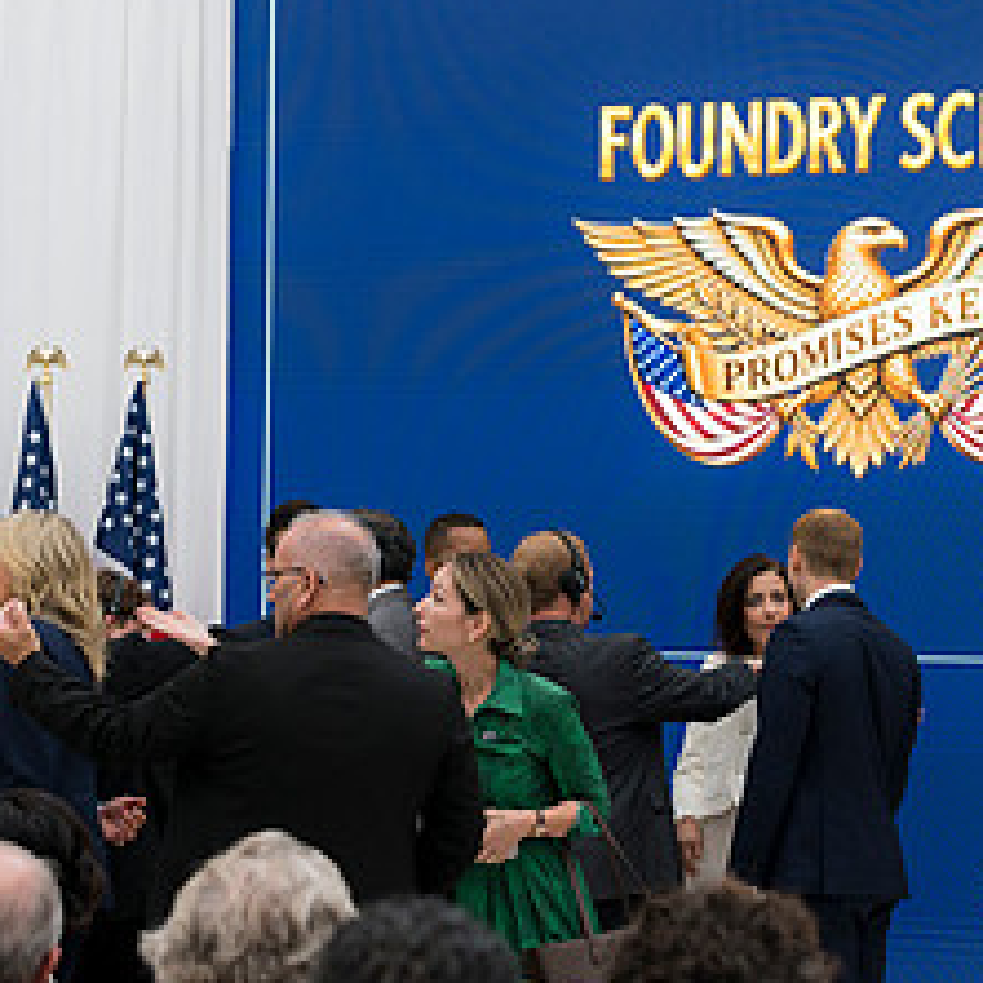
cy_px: 511
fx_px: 3566
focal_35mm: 111
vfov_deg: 15.7
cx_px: 624
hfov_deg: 15.7
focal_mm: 50
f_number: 2.8
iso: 280
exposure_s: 1/200
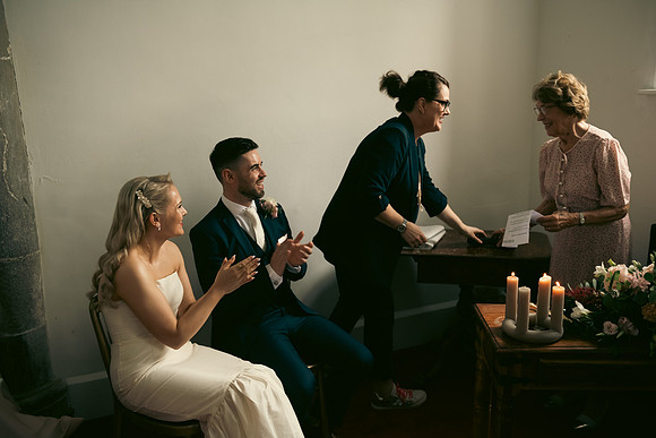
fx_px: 638
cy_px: 219
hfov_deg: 54.4
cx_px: 328
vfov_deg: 37.9
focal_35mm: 35
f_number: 3.5
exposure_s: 1/160
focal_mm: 35
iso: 800
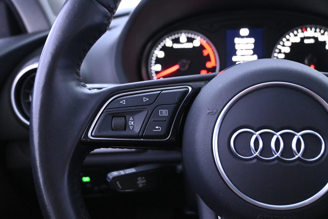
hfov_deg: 55.1
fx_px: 314
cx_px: 164
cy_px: 110
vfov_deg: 38.4
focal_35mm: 34
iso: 10000
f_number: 4.2
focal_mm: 23
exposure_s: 1/40
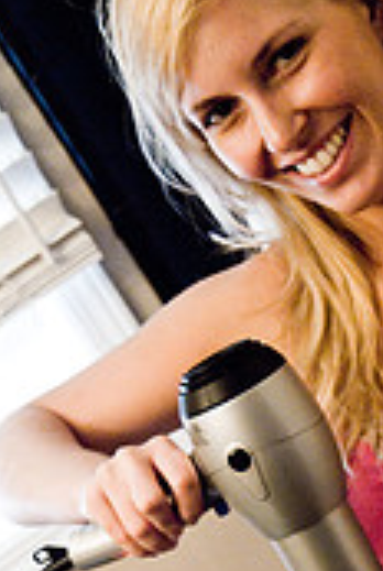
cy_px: 621
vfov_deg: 14.7
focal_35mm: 136
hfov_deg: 10.0
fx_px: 2166
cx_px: 381
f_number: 2.8
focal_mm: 35
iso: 400
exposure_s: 1/60
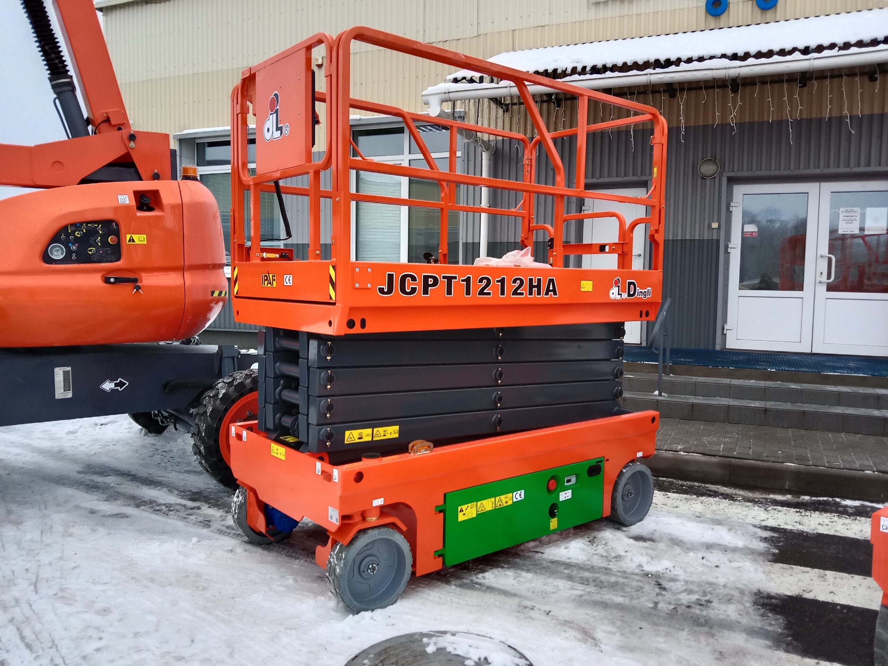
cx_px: 444
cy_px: 333
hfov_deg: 65.3
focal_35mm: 27
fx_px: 693
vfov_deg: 51.4
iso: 202
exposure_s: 1/100
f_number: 2.2
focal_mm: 3.65
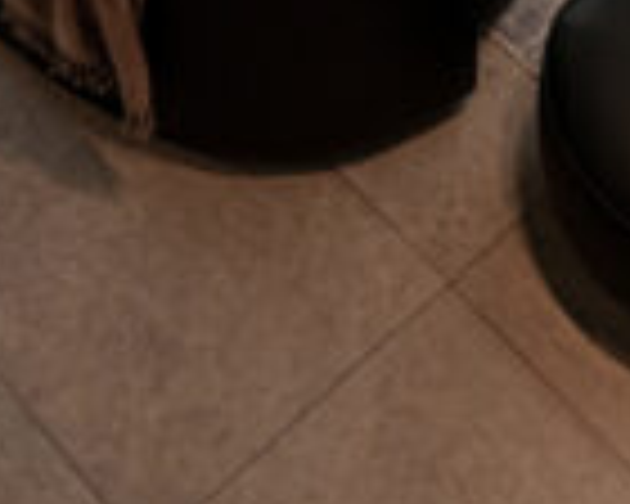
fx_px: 2107
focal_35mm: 113
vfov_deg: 11.9
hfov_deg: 16.9
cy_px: -551
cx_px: 472
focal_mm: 22
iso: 400
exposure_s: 1/80
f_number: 7.1
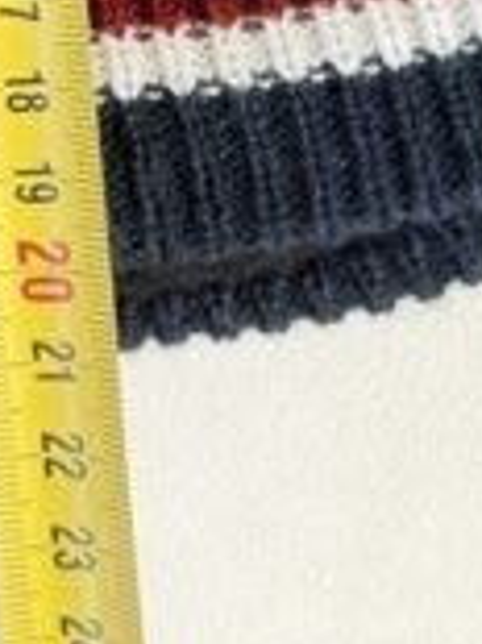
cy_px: -436
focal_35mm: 124
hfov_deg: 11.7
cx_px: -79
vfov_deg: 14.4
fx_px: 2305
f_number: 1.78
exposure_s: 1/100
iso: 250
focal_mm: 6.76
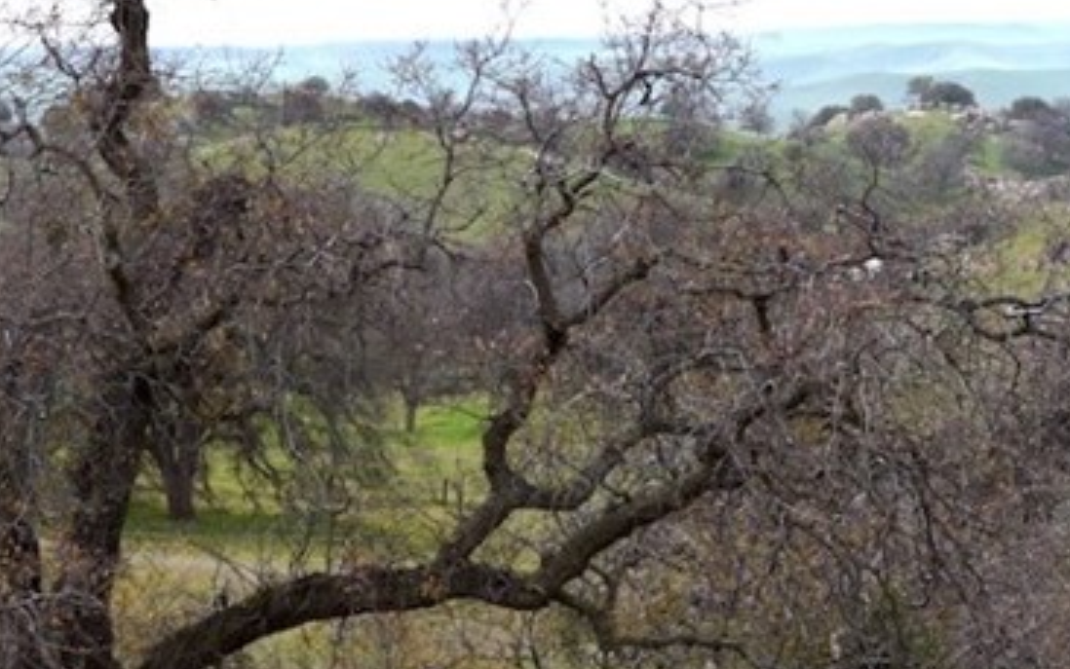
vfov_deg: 6.4
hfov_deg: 10.2
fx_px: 5980
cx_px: 783
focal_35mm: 205
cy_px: 295
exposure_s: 1/200
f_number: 7.1
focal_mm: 48
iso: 100
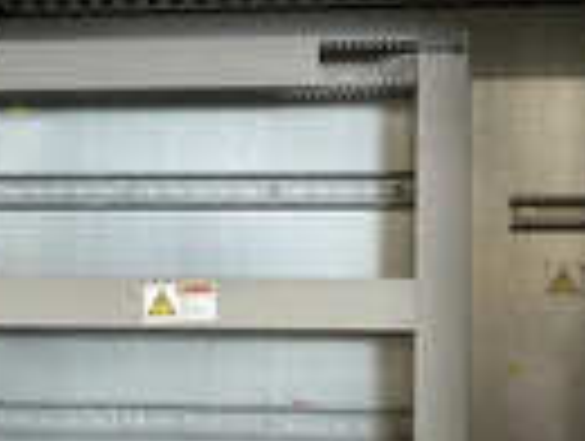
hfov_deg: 22.0
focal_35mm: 89
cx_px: 256
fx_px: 1507
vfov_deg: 16.6
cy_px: 234
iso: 125
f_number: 1.8
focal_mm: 3
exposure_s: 1/60
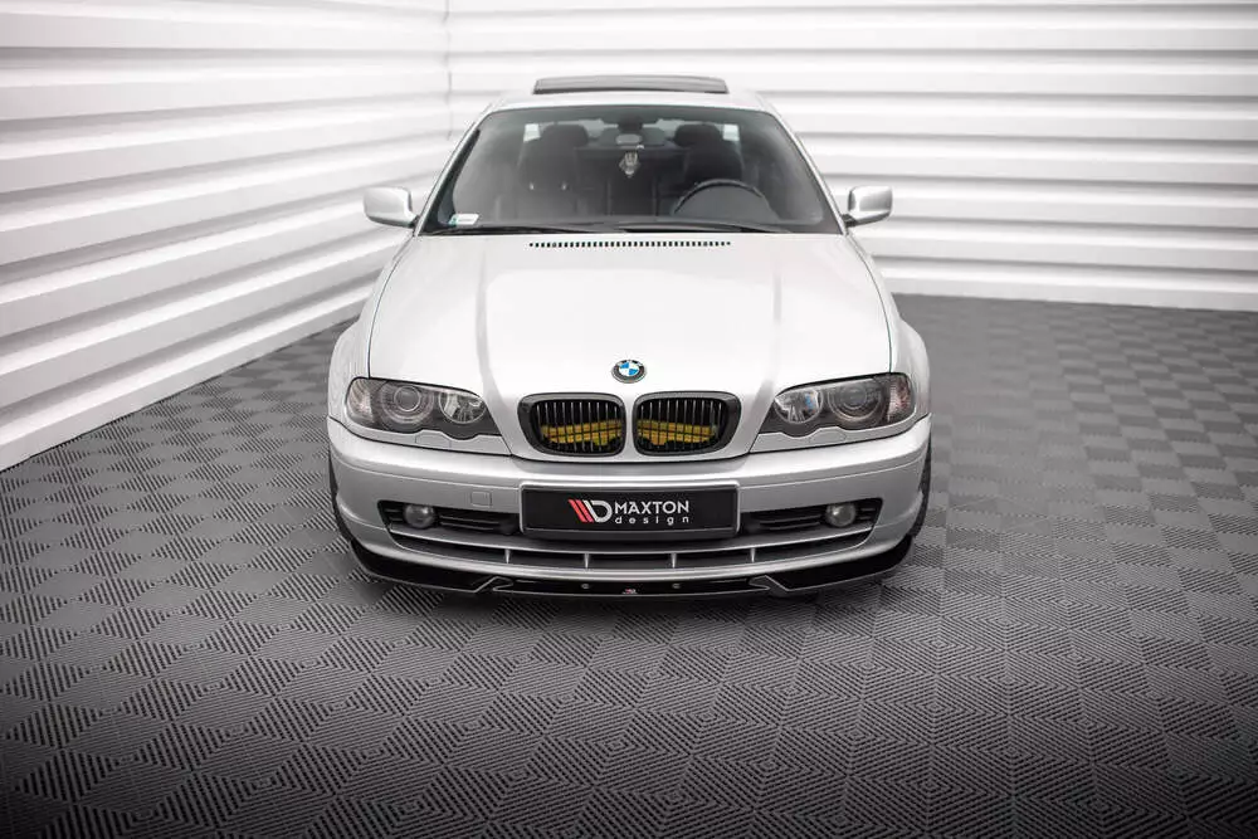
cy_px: 419
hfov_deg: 53.5
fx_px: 1247
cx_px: 630
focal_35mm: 36
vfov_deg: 37.2
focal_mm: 35
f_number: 2.2
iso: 800
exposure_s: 1/160
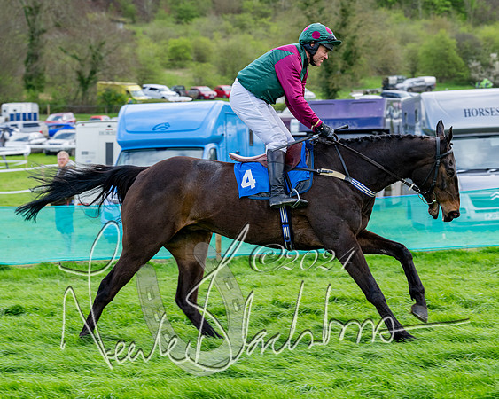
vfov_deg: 13.8
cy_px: 218
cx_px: 227
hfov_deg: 17.2
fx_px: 1651
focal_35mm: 112
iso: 400
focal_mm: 90
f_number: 5
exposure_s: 1/800
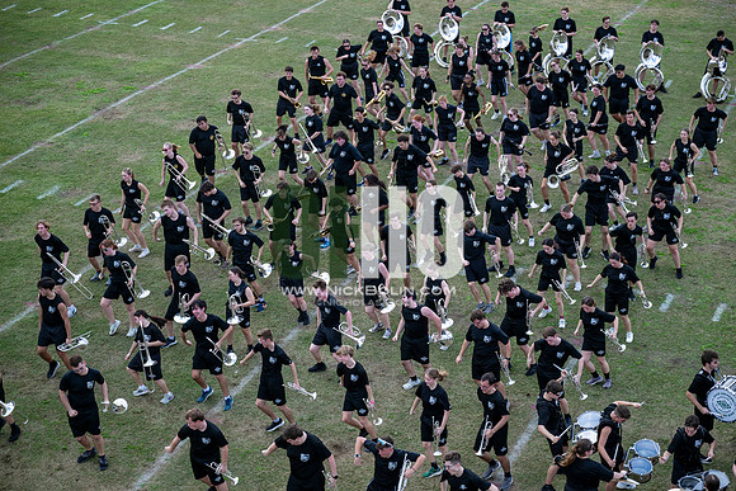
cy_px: 246
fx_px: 1431
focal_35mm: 70
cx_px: 368
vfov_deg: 19.5
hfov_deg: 28.8
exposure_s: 1/1250
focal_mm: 70
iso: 250
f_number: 2.8
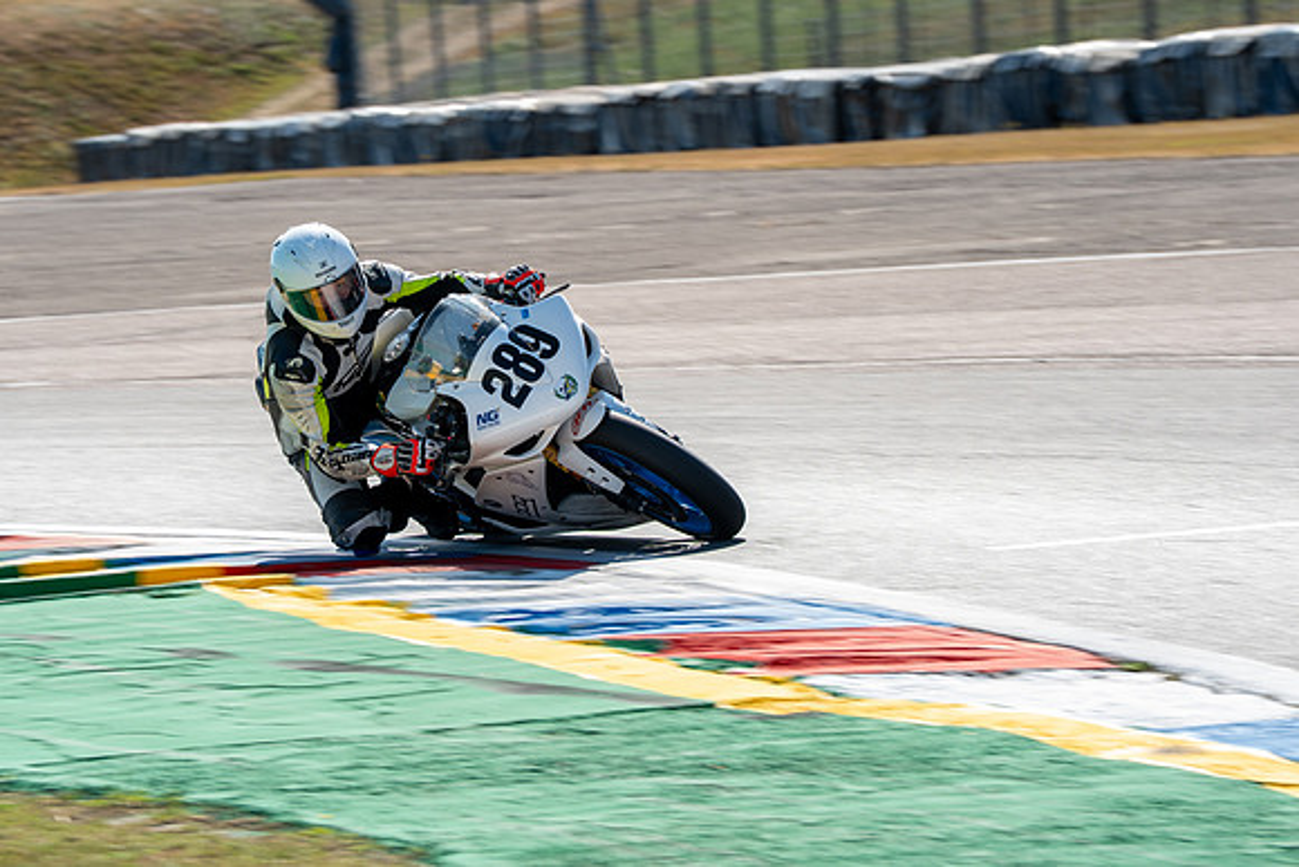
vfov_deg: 5.8
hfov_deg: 8.7
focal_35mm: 237
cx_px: 529
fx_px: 8563
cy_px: 353
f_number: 9
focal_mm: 200
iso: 160
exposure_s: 1/250
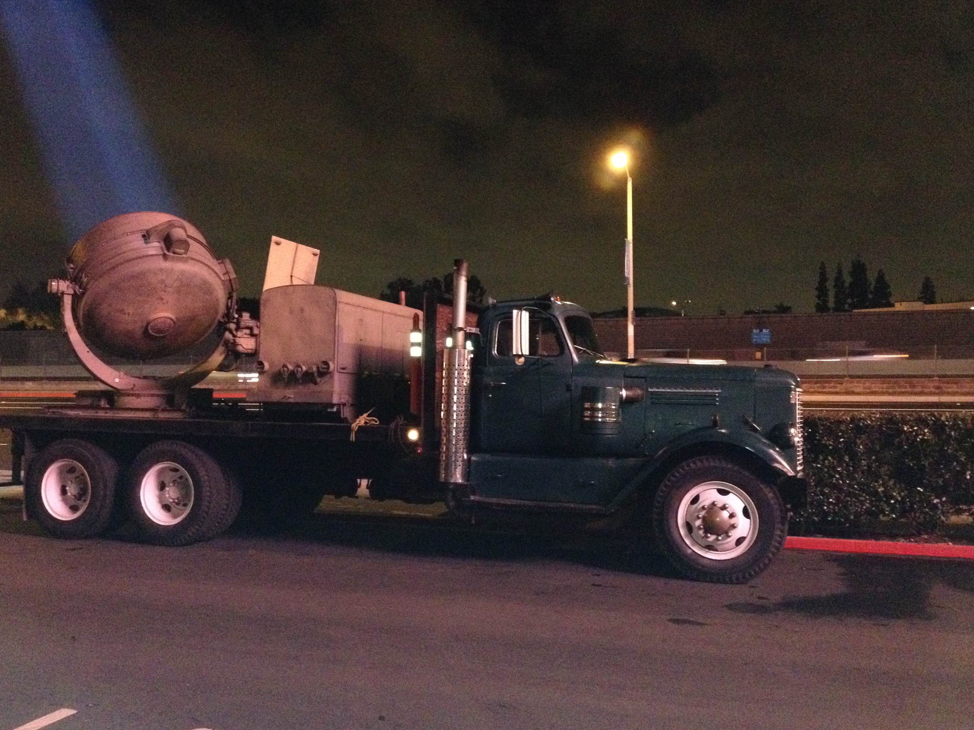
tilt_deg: -1.0
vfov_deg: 39.7
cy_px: 356
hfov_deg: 51.4
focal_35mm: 36
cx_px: 479
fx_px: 1013
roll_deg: +0.4
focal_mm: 4.28
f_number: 2.4
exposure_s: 1/16
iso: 800
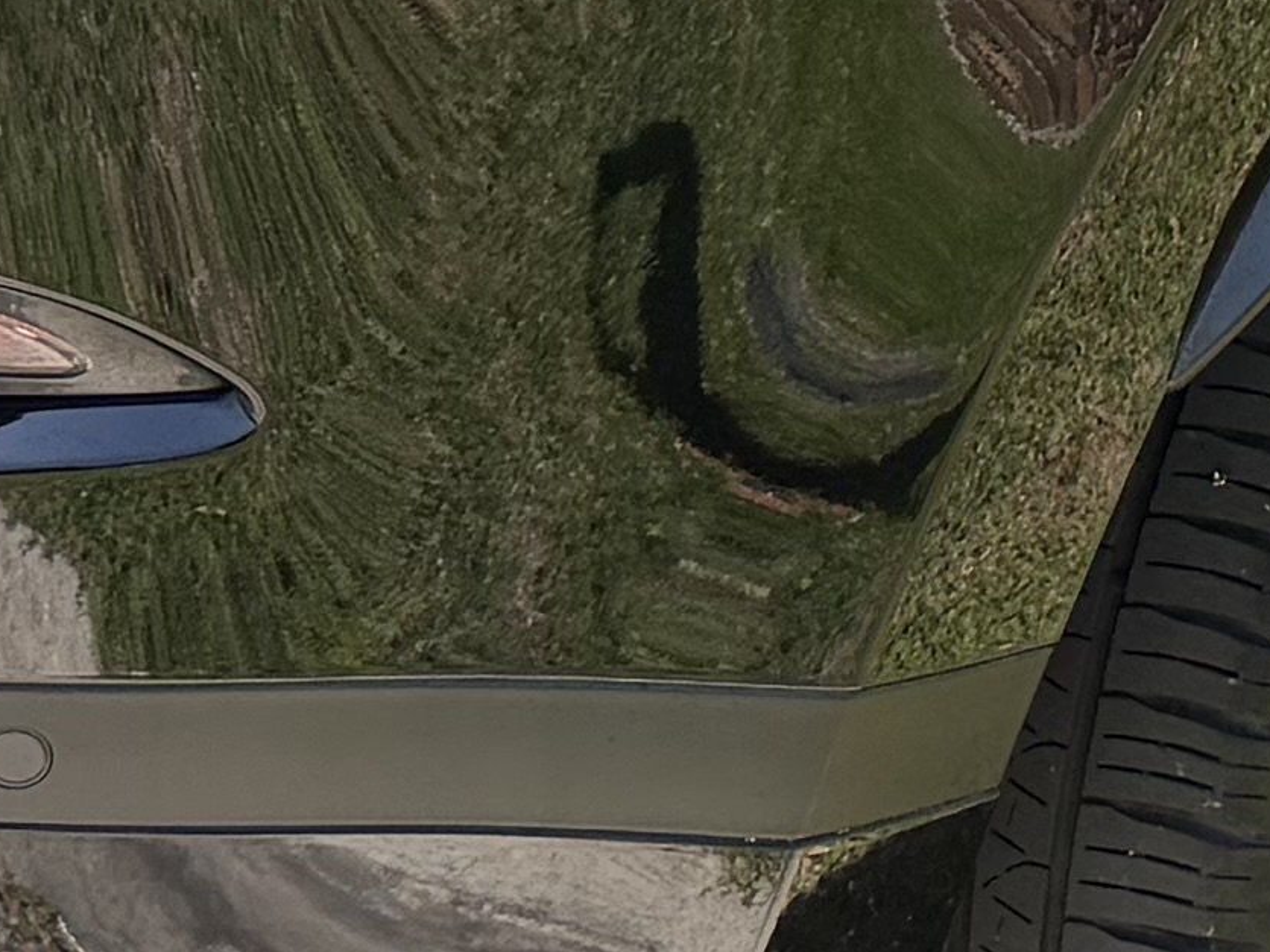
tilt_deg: -16.9
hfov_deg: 11.9
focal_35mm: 164
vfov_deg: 8.8
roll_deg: +0.1
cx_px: 1279
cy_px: -604
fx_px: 6017
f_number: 1.78
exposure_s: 1/1437
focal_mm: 6.76
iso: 100
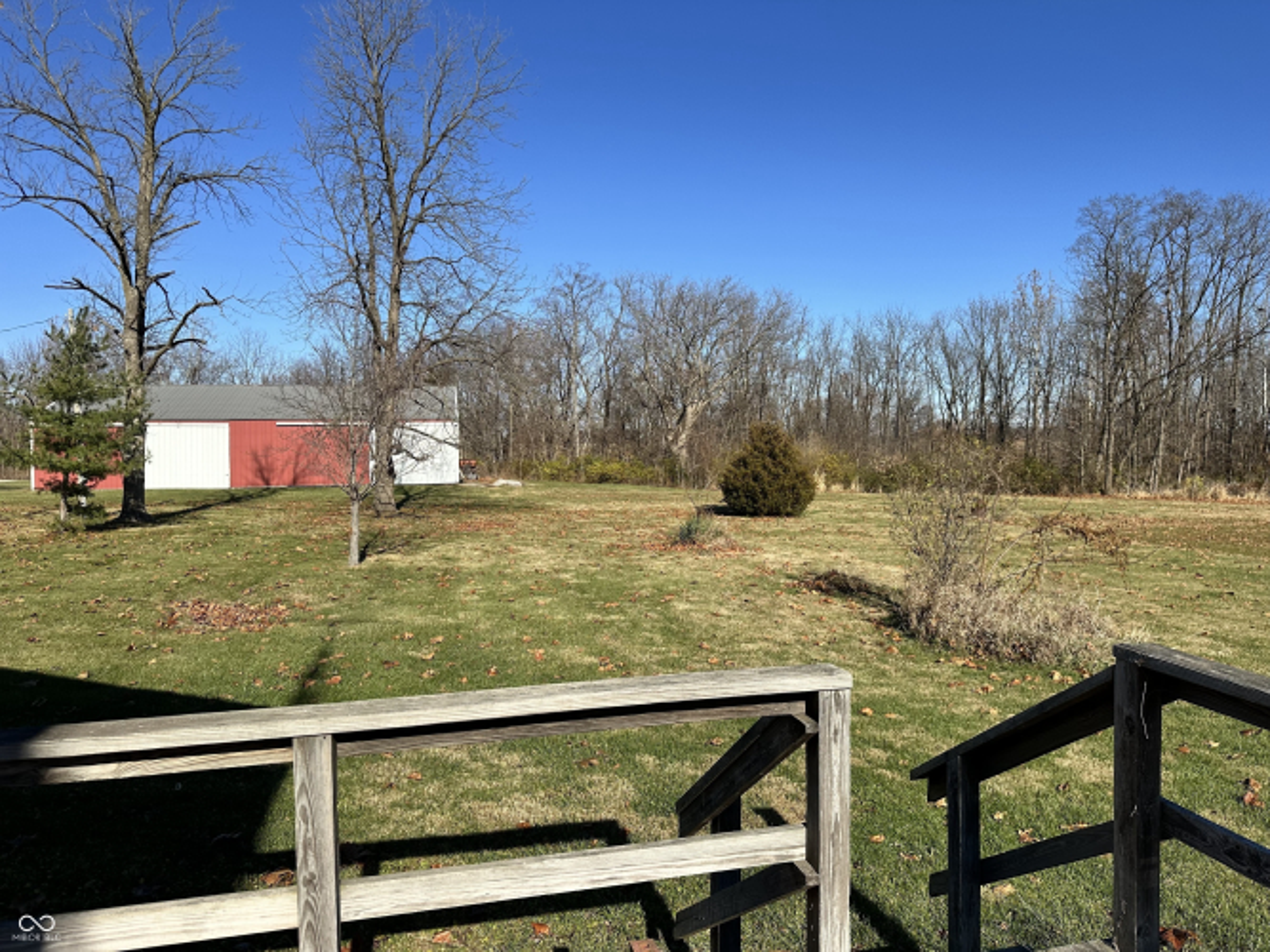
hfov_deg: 71.6
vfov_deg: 56.8
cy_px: 476
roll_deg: +0.3
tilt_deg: -1.4
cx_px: 635
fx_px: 880
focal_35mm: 24
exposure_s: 1/5263
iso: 80
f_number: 1.78
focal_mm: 6.86
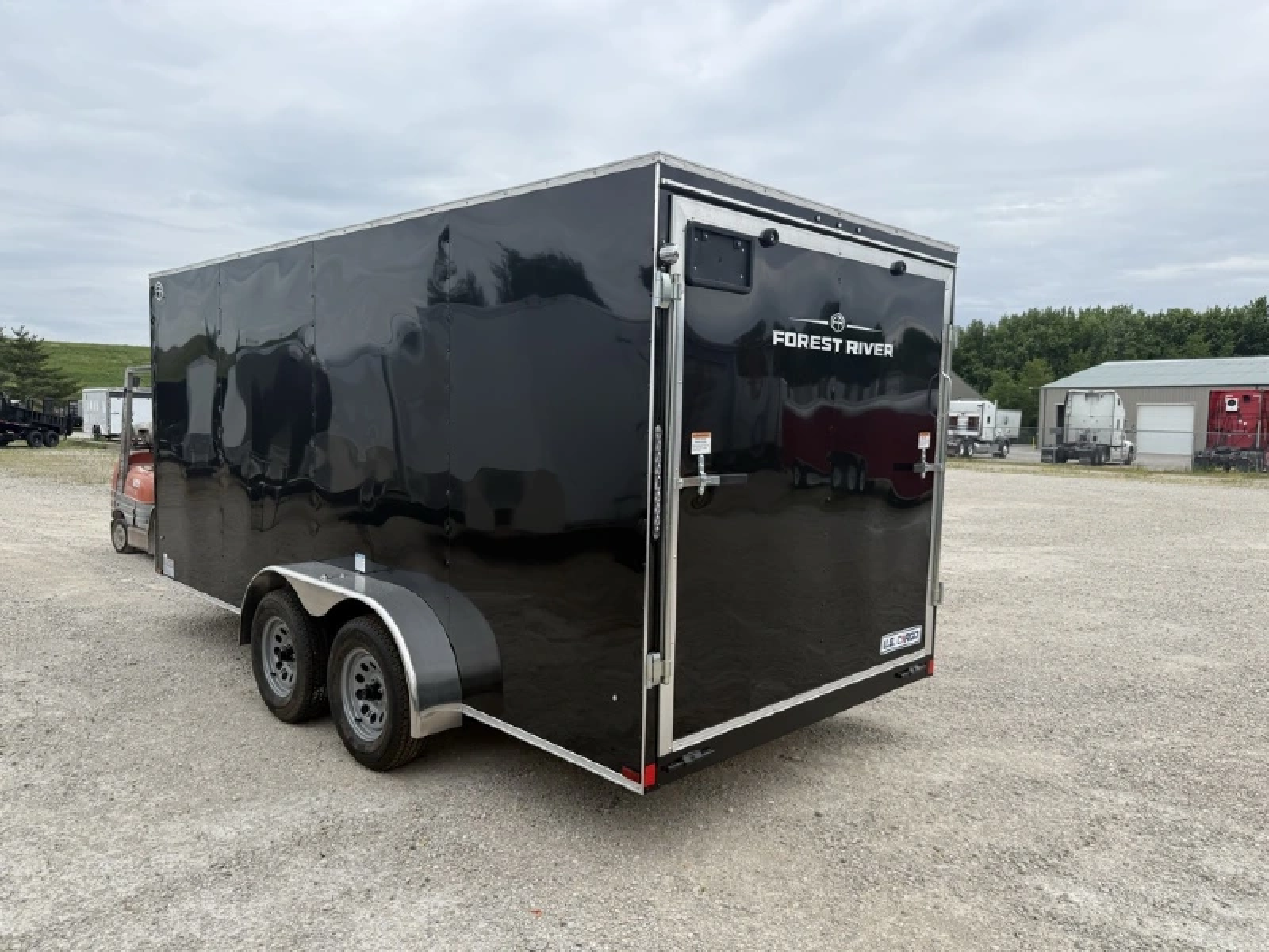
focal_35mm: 24
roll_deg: -1.3
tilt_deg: -3.1
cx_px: 634
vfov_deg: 56.8
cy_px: 476
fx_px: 880
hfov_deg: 71.6
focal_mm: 6.76
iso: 80
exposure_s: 1/2801
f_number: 1.78
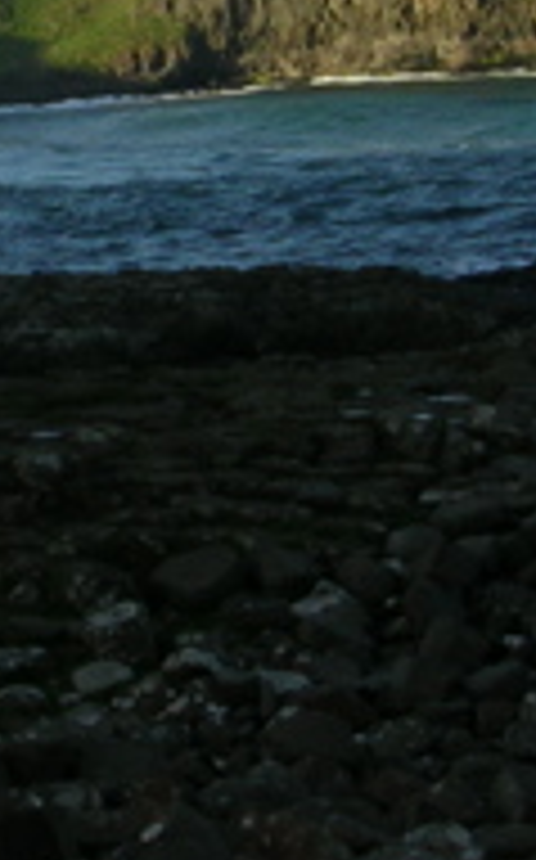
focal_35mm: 135
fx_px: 3162
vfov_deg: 15.2
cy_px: -14
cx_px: -27
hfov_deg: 9.6
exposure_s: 1/235
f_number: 5.6
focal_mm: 5.8
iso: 50
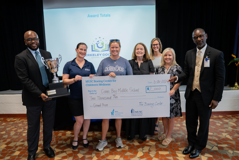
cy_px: 80
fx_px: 159
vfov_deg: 53.2
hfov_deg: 73.7
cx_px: 120
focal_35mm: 24
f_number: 2.8
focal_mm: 24
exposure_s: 1/125
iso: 800
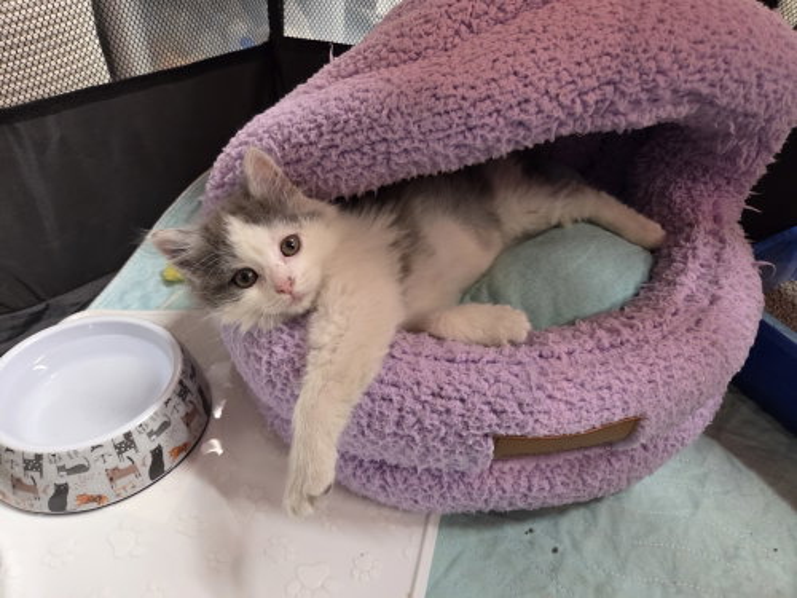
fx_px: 530
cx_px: 398
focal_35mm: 23
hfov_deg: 73.9
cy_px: 299
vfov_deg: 58.9
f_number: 1.8
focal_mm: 5.4
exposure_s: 1/120
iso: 1000
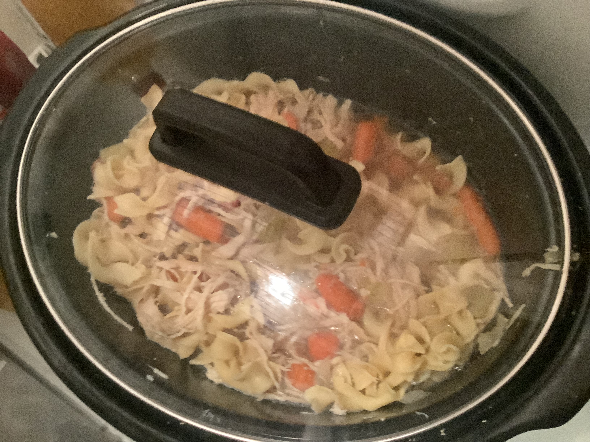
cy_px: 221
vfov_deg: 45.4
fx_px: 528
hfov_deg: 58.4
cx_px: 295
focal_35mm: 31
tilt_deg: -65.1
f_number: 2.4
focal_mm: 3.3
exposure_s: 1/30
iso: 640
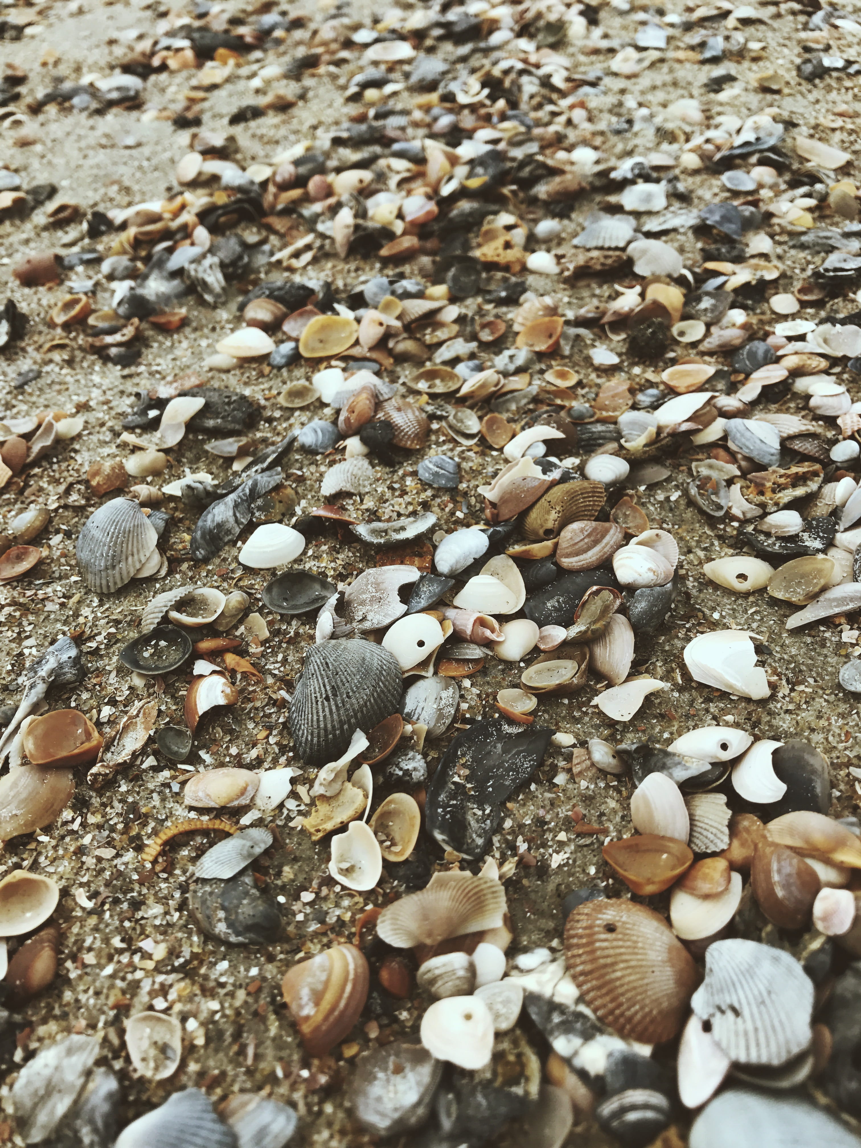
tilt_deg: -41.5
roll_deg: +6.8
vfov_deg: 63.4
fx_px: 929
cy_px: 574
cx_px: 430
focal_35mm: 28
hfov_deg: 49.7
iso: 20
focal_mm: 3.99
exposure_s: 1/1570
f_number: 1.8
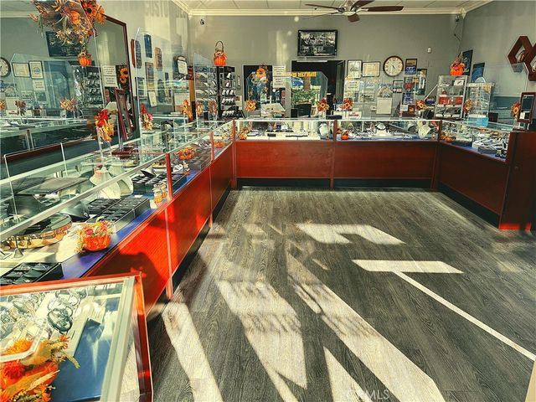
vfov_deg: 56.8
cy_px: 201
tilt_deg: -16.0
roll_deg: -0.4
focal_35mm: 24
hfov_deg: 71.6
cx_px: 268
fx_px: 372
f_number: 1.78
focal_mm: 6.76
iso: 125
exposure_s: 1/222
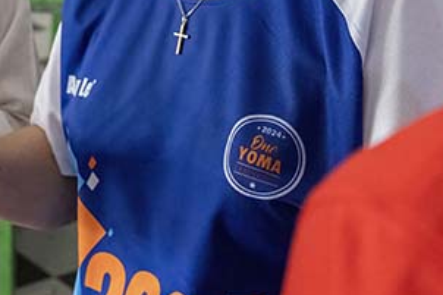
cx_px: 57
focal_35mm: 107
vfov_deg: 12.2
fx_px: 1311
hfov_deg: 18.9
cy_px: -156
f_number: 5
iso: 7200
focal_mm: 33.5
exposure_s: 1/200
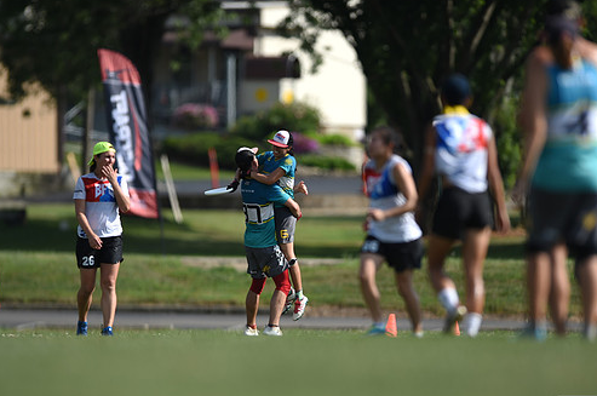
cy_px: 225
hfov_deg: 4.4
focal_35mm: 471
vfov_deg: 2.9
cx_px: 297
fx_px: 7798
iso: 50
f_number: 2.8
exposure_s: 1/1000
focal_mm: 400
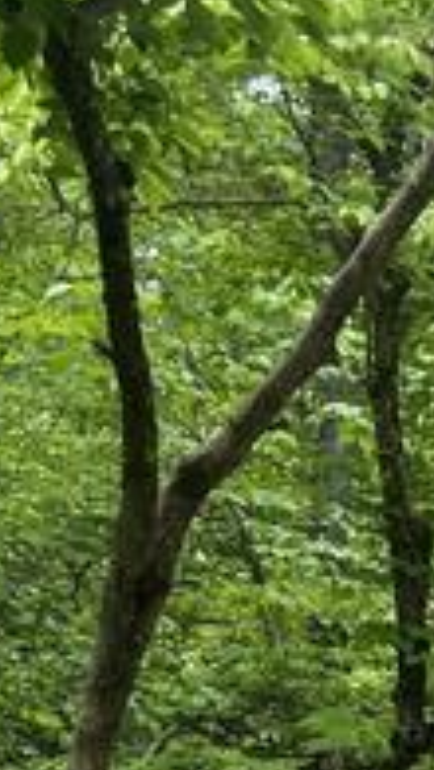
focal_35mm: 124
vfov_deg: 16.1
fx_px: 2531
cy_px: 1086
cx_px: 866
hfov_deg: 9.2
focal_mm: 5.7
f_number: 1.5
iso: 50
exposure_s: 1/345
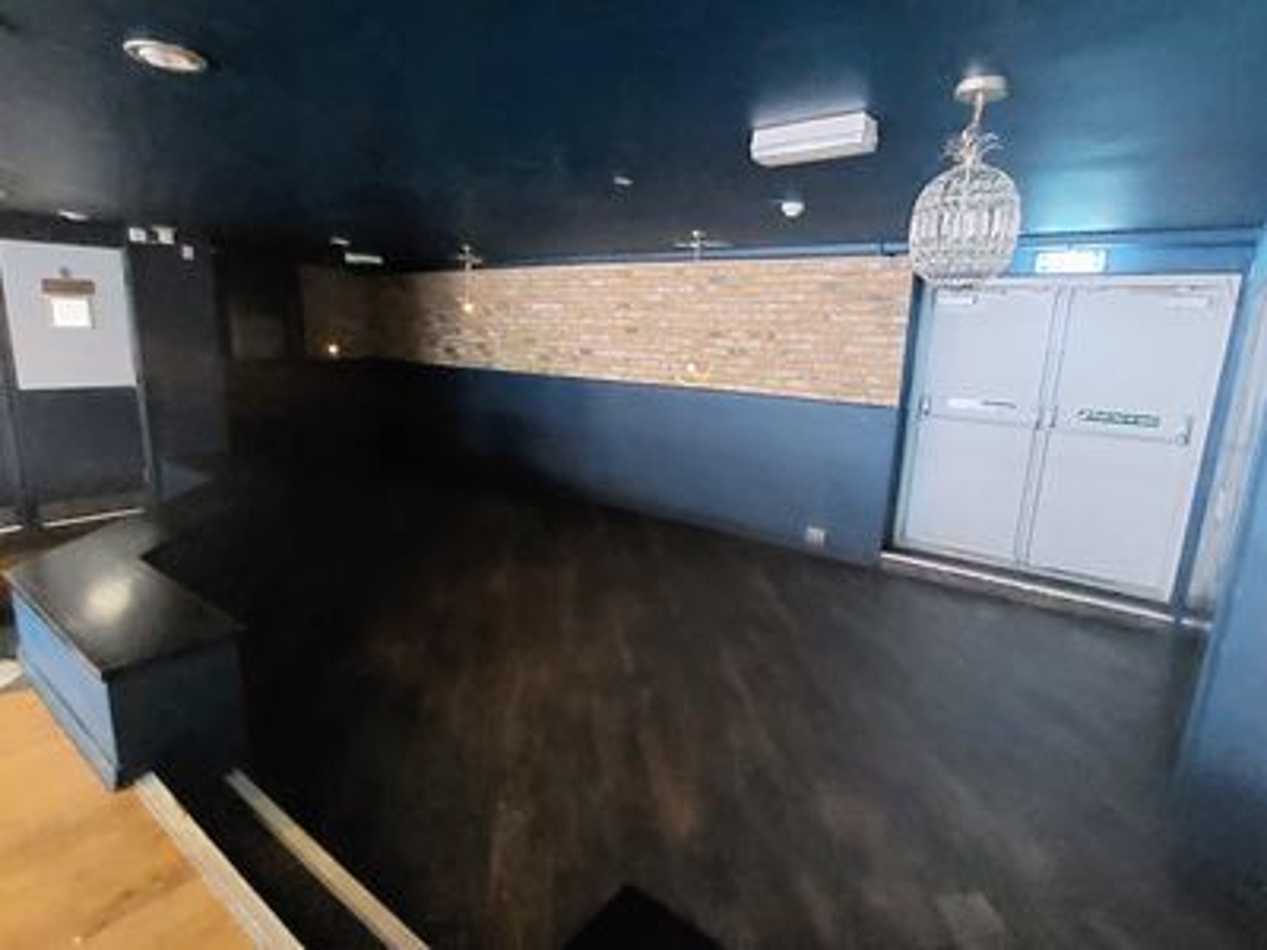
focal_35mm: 13
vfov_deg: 89.9
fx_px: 476
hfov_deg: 106.2
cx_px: 634
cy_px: 475
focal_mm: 1.74
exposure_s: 1/10
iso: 1600
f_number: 2.2
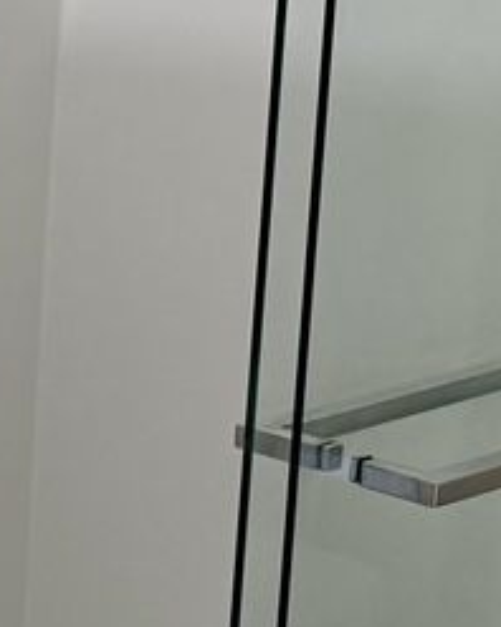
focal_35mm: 136
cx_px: -873
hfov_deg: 9.5
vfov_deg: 14.0
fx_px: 2524
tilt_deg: -10.9
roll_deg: +0.1
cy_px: 66
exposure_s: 1/120
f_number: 1.78
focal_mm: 6.76
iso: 125
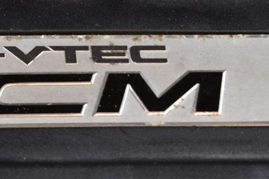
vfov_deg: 7.1
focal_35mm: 192
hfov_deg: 10.6
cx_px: 26
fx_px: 1435
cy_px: 51
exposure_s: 1/15
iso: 450
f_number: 6.3
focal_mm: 55
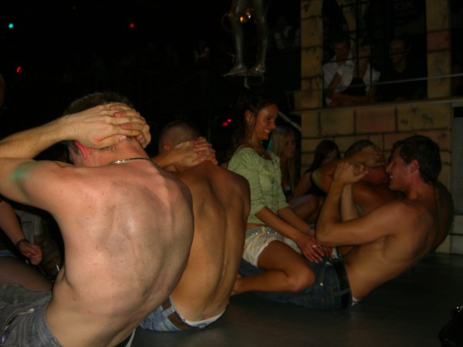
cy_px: 174
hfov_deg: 49.0
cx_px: 232
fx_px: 508
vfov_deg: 37.7
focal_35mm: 38
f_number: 2.8
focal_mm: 7.9
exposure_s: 1/60
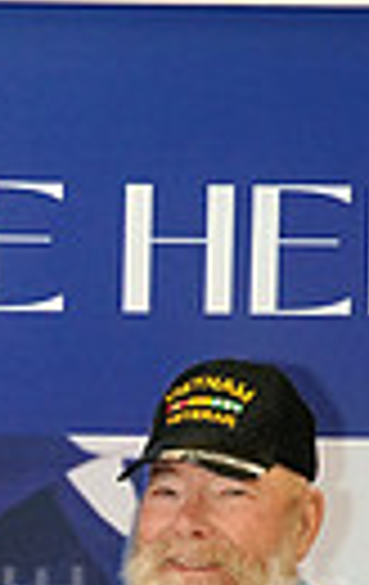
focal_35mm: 227
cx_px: -72
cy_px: 972
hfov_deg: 5.8
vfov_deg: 8.9
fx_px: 3625
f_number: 8
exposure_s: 1/100
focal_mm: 43
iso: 1600
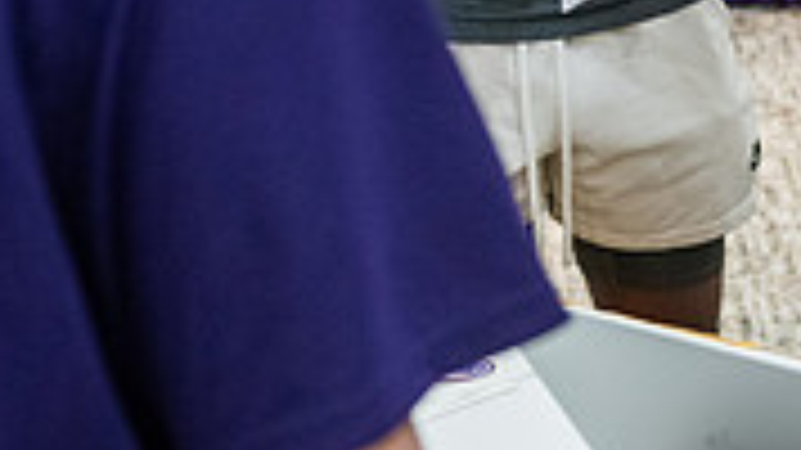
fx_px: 2612
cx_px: 526
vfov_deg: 9.3
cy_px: -403
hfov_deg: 17.4
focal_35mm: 123
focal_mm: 36
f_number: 3.2
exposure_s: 1/200
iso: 4000
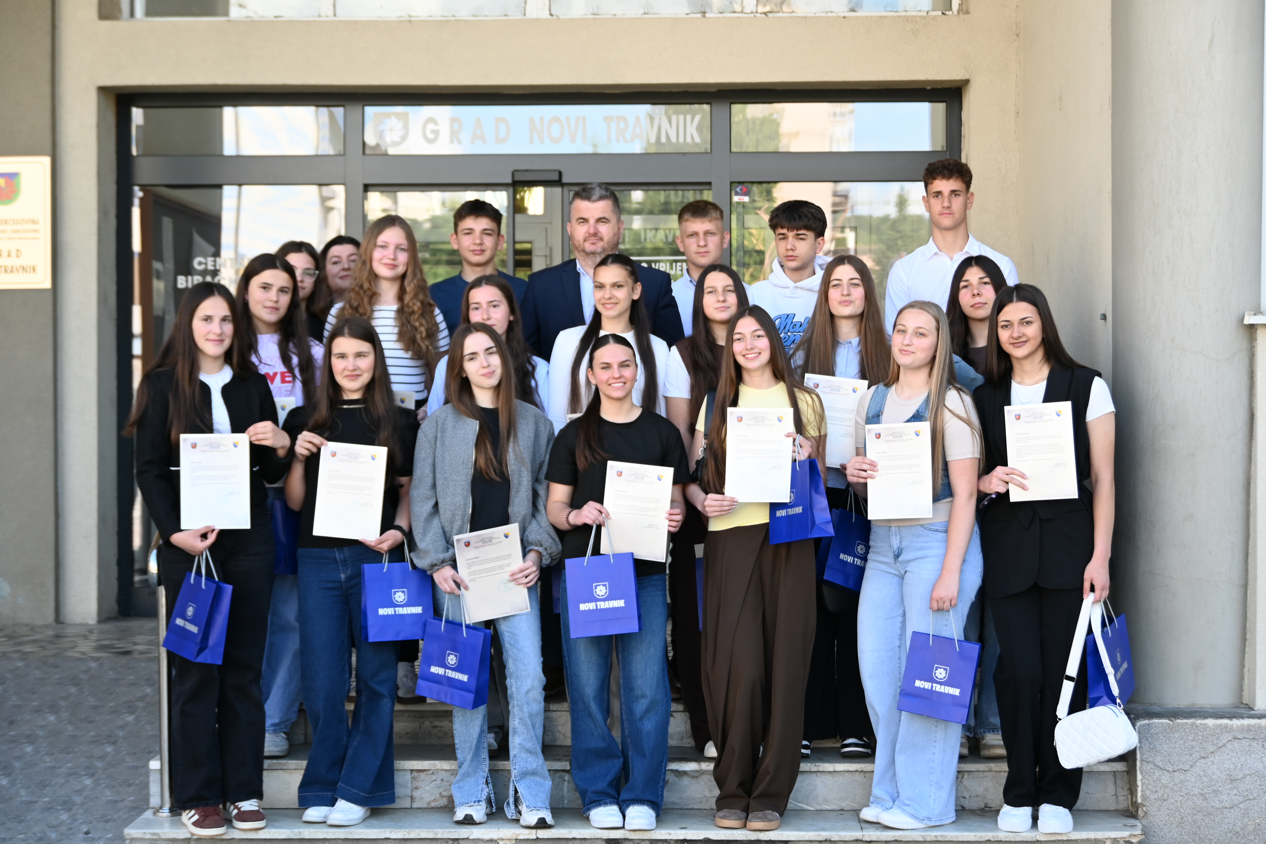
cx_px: 633
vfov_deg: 23.2
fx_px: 2057
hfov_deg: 34.2
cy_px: 422
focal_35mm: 58
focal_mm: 39
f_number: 4.5
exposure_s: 1/250
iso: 360
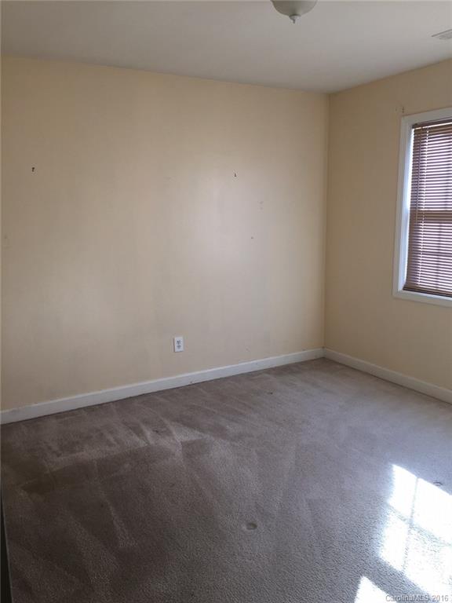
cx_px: 226
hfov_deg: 48.2
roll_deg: +1.1
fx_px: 505
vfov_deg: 61.7
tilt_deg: -10.0
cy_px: 302
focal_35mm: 29
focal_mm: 4.15
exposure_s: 1/40
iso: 32
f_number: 2.2
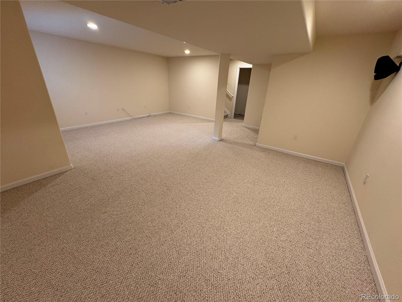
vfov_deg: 85.7
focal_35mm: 14
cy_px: 151
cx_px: 201
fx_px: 163
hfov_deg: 102.1
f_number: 2.2
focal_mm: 2.22
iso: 200
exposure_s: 1/60
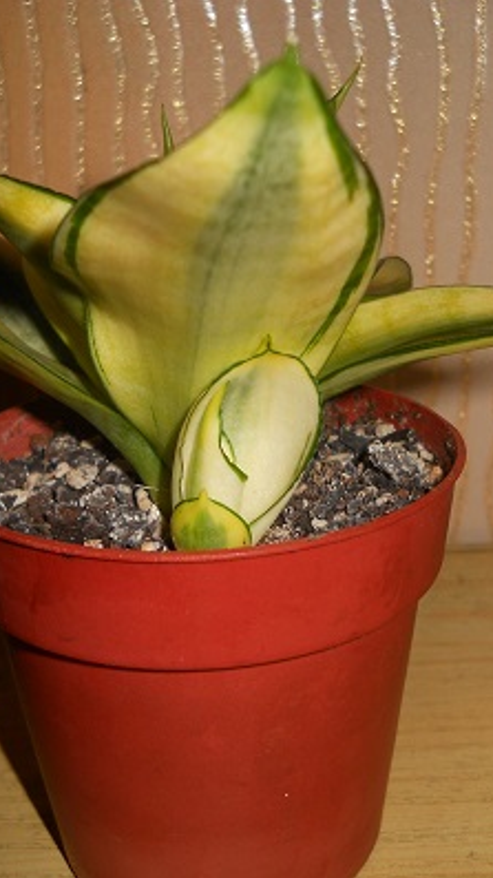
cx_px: 234
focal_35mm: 45
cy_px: 438
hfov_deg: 26.5
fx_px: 1047
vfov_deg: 45.5
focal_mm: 6.72
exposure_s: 1/30
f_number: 5.5
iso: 80
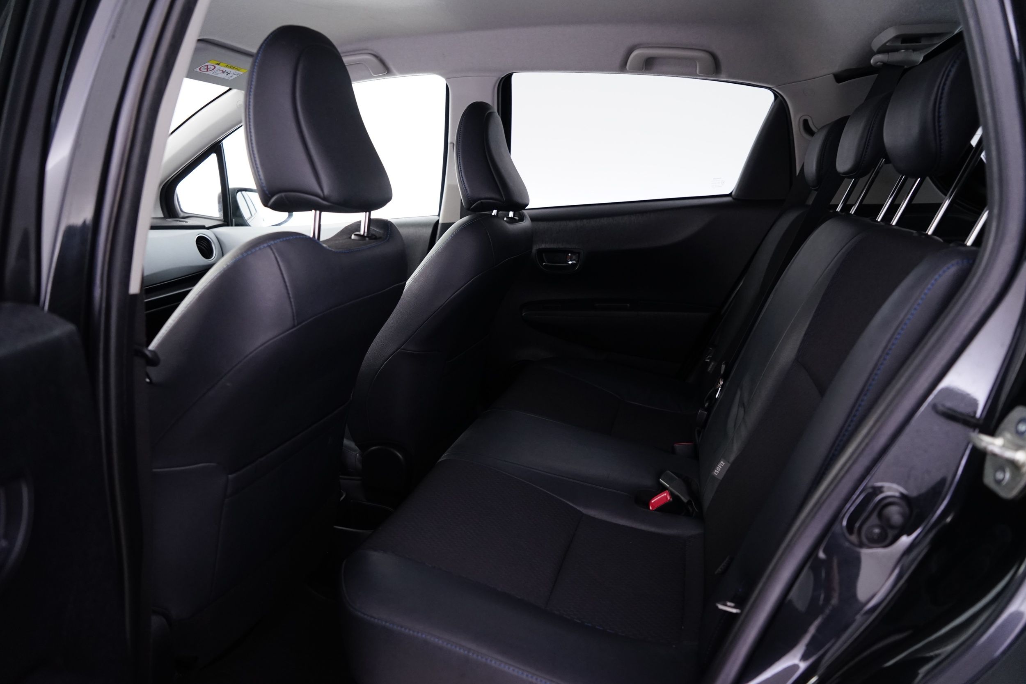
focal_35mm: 24
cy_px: 342
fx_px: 684
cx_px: 513
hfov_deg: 73.7
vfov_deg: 53.1
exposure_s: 1/10
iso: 1600
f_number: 4
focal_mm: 24
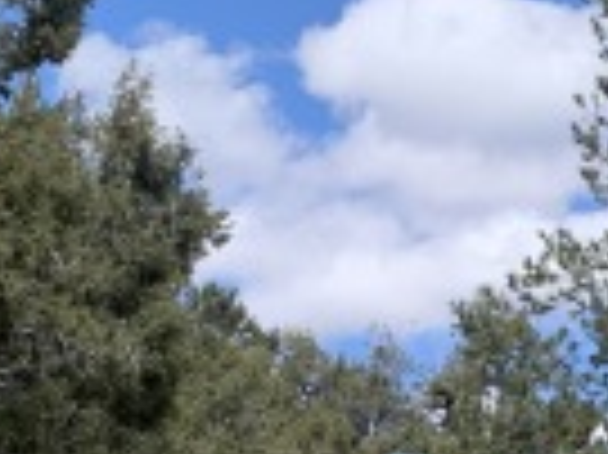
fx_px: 2158
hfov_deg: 15.9
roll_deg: +0.8
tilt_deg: -2.7
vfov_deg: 10.8
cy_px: 957
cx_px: 513
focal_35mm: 123
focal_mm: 4.25
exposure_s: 1/945
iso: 25
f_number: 1.8
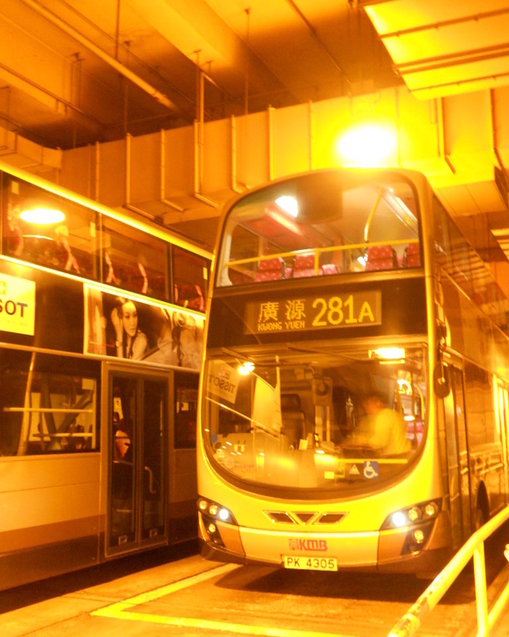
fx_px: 754
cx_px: 254
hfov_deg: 37.3
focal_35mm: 40
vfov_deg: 45.8
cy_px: 315
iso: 400
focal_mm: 6.9
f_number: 3.9
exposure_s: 1/2
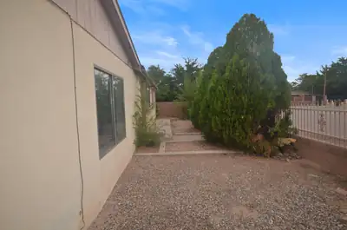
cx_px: 174
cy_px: 115
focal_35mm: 20
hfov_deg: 85.5
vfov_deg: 63.0
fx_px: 188
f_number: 6.3
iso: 100
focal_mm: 13
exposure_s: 1/250
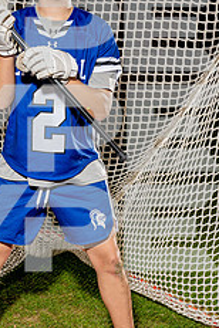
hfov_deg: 18.5
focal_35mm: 72
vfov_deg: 28.0
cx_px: 11
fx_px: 657
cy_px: 129
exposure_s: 1/250
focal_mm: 37
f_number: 8
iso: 800
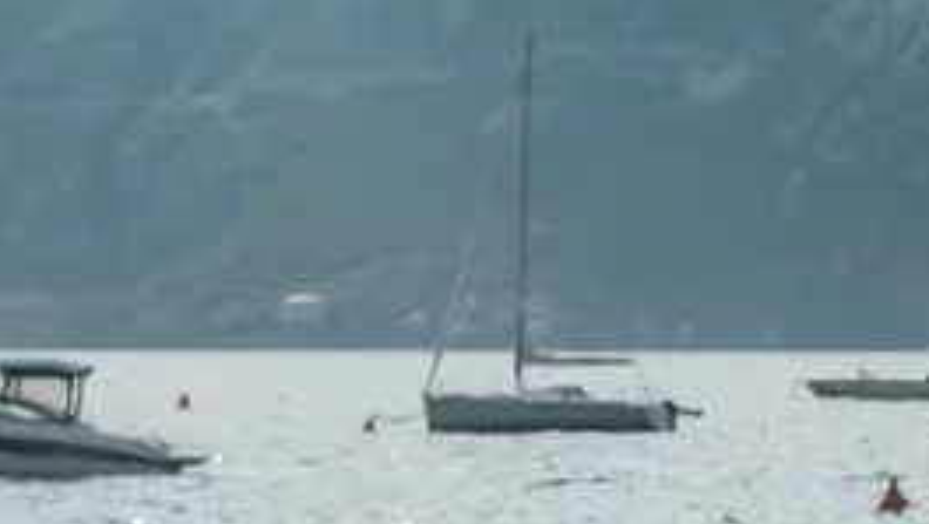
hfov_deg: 8.8
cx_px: 2192
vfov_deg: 5.5
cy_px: 631
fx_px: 5473
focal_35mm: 222
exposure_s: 1/2000
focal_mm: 23
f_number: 6.4
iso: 400
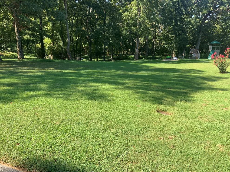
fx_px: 199
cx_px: 115
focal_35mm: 30
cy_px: 86
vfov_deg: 46.8
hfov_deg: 60.0
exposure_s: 1/509
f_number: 1.8
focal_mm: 3
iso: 16
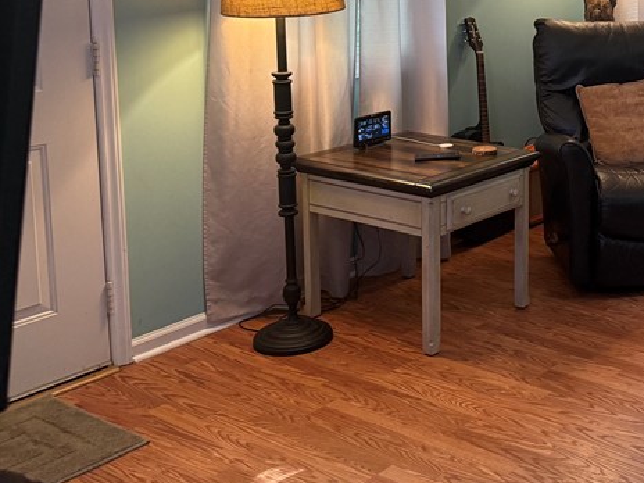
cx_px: 643
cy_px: 57
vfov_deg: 26.7
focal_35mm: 53
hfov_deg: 33.2
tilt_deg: -7.8
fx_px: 986
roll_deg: -0.8
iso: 320
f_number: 1.78
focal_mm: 6.76
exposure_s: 1/60
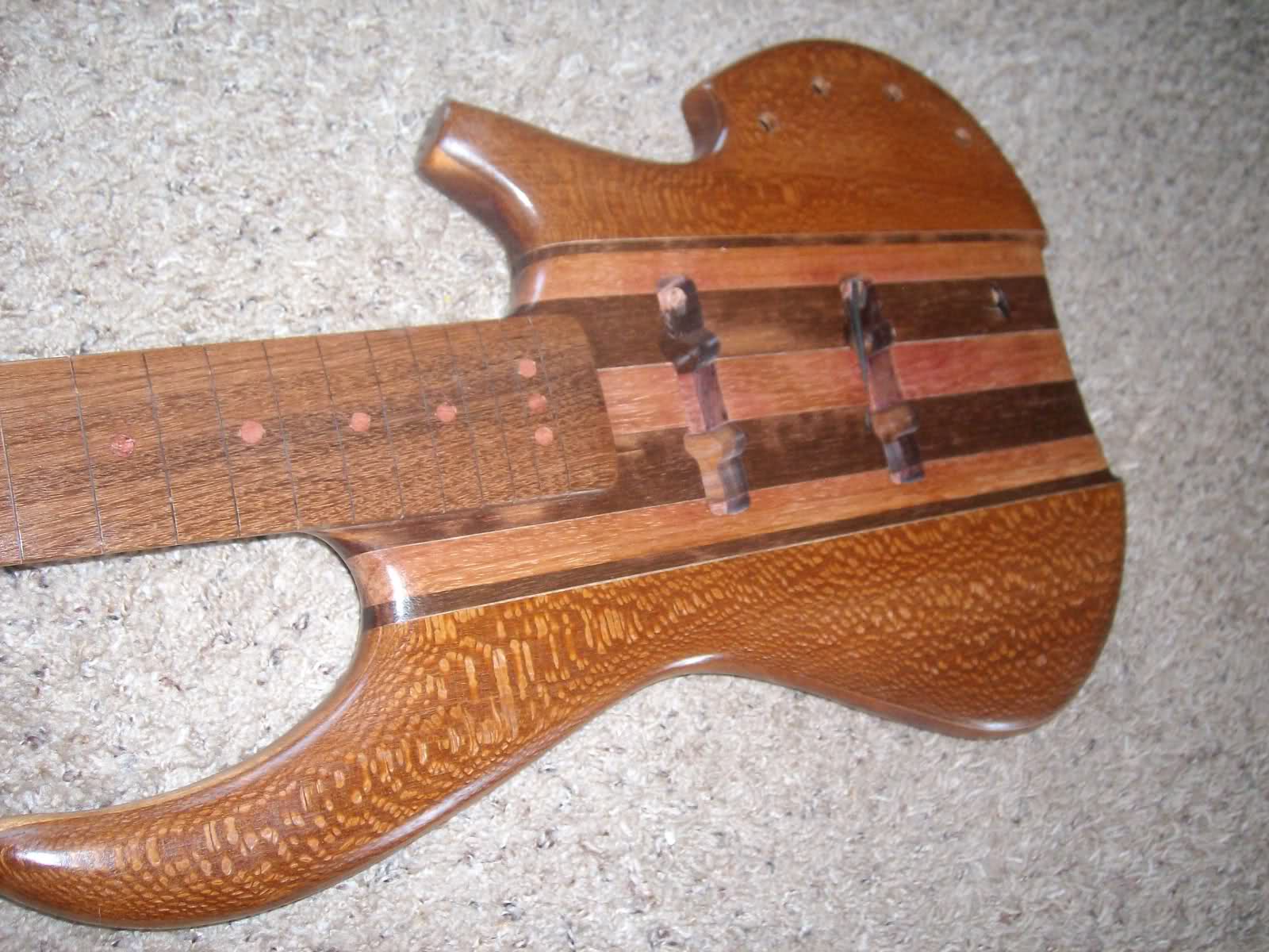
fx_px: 1283
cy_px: 476
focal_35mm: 35
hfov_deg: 52.6
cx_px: 634
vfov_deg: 40.7
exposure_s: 1/40
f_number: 2.8
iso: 200
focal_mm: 5.8
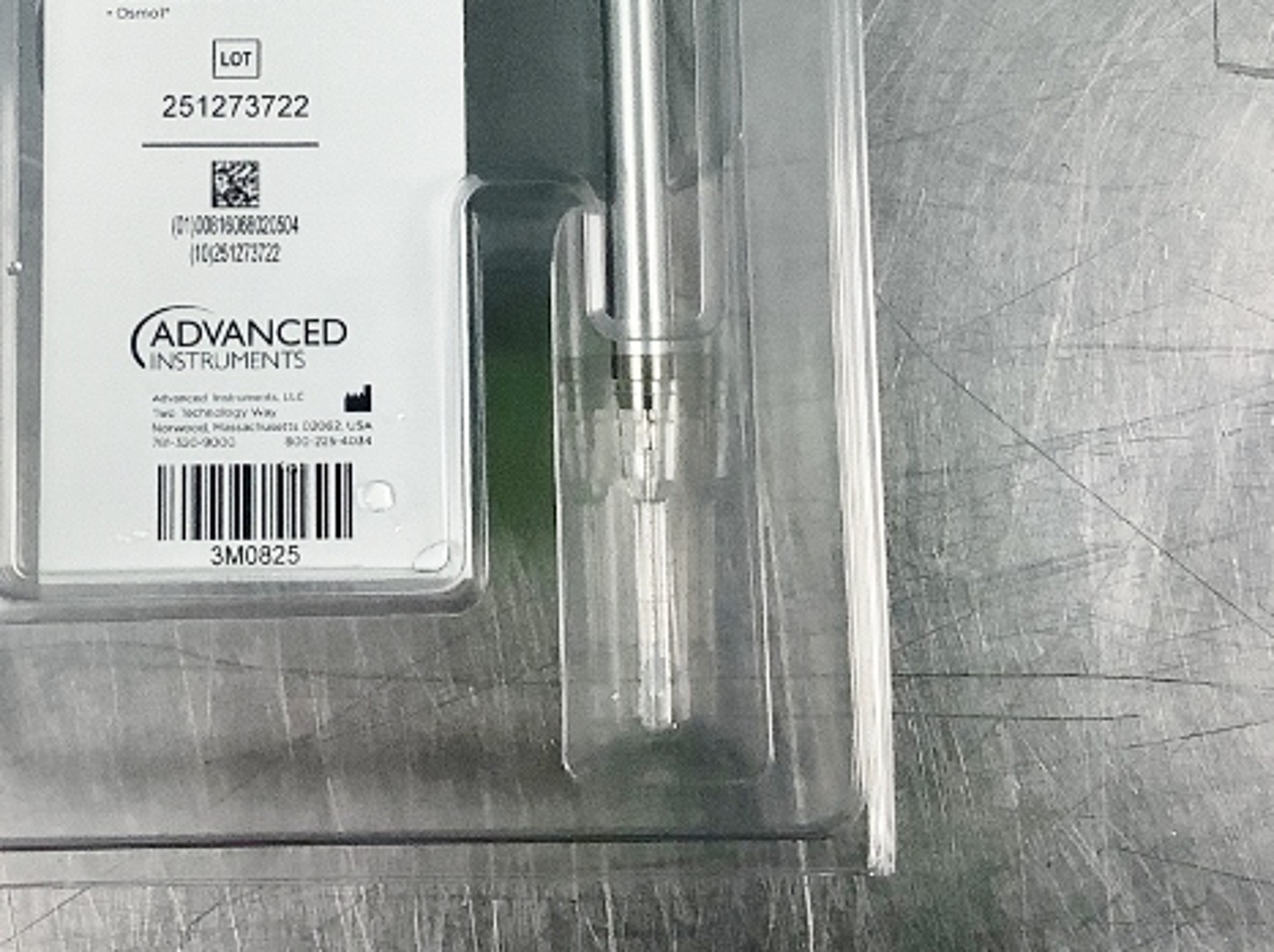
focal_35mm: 68
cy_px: 19
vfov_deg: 20.9
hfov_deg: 28.4
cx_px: 398
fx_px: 2499
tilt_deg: -84.0
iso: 50
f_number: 2.4
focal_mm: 3.3
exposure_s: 1/60
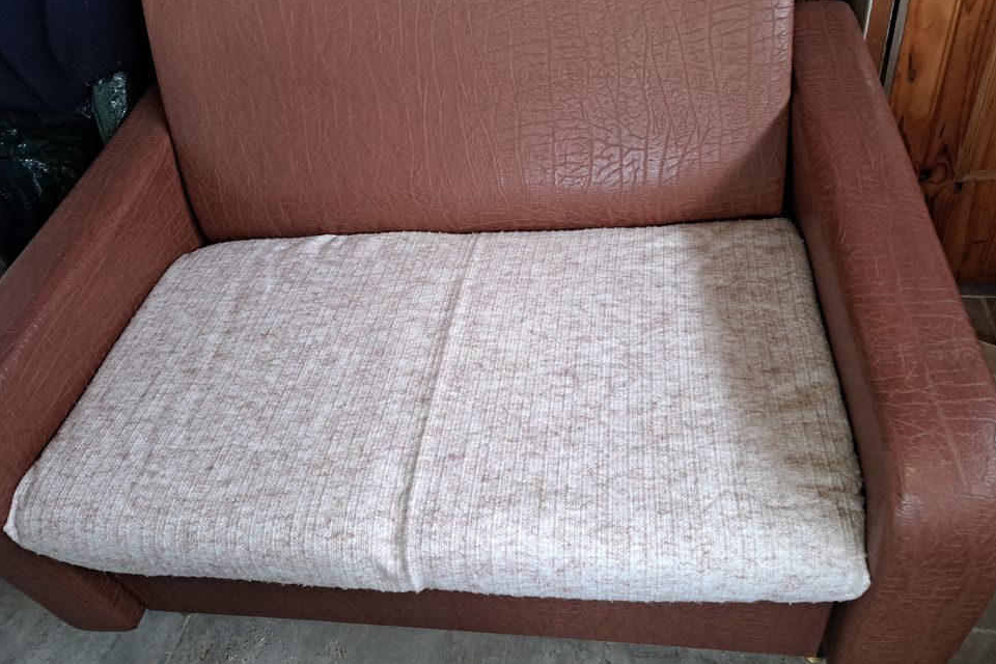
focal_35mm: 26
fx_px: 719
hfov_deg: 69.4
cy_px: 301
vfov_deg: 49.5
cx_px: 485
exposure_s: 1/50
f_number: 1.8
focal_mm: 5.23
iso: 125
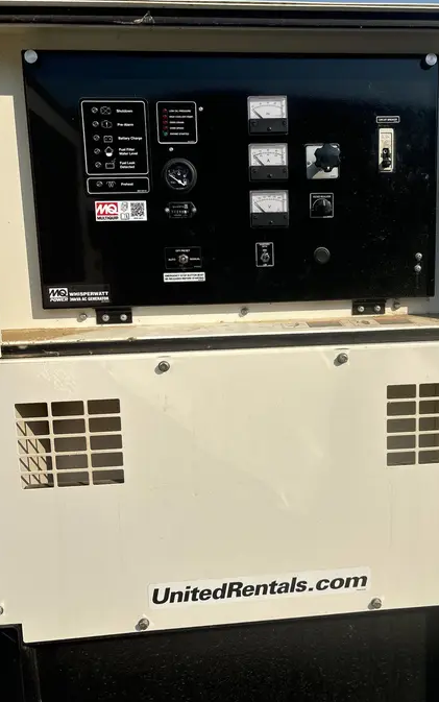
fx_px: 574
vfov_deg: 62.9
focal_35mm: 30
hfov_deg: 41.6
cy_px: 355
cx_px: 270
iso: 50
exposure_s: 1/5348
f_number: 1.6
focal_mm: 5.96
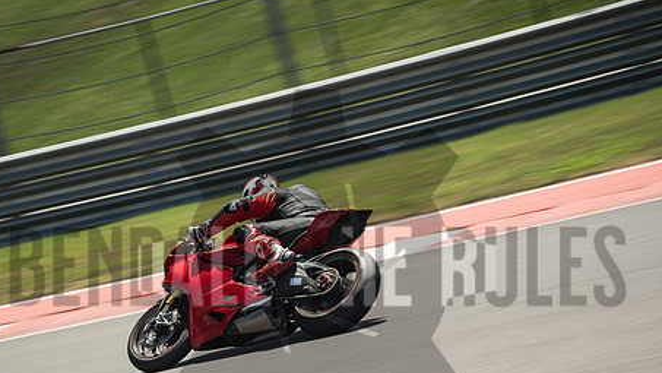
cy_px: 268
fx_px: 4688
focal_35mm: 267
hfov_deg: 8.1
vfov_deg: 4.6
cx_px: 317
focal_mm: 132.9
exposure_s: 1/200
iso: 125
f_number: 6.4
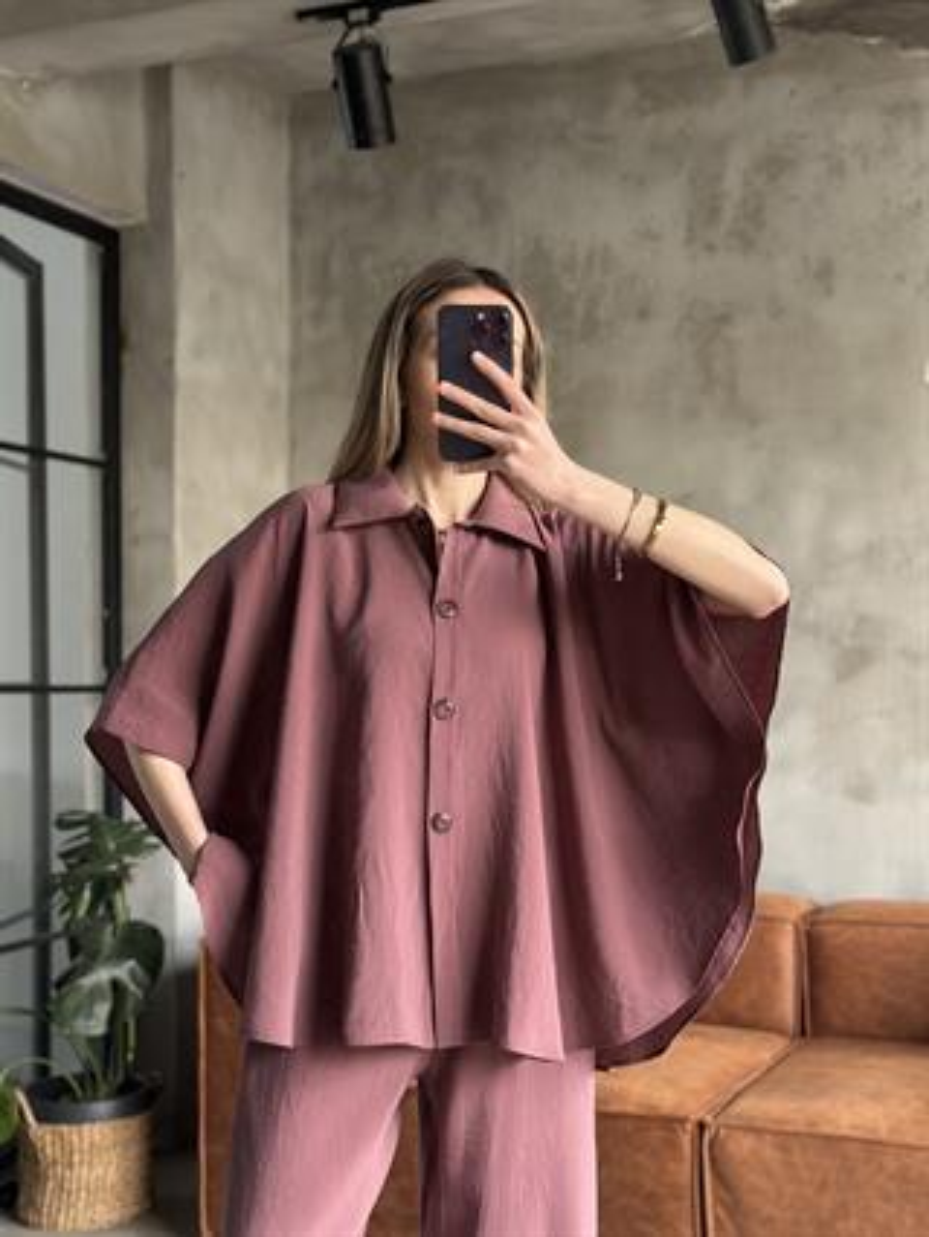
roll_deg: +0.0
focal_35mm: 48
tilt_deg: -19.7
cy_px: 618
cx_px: 464
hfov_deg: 30.3
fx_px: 1716
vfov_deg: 39.6
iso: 320
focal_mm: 6.86
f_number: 1.78
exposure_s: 1/60
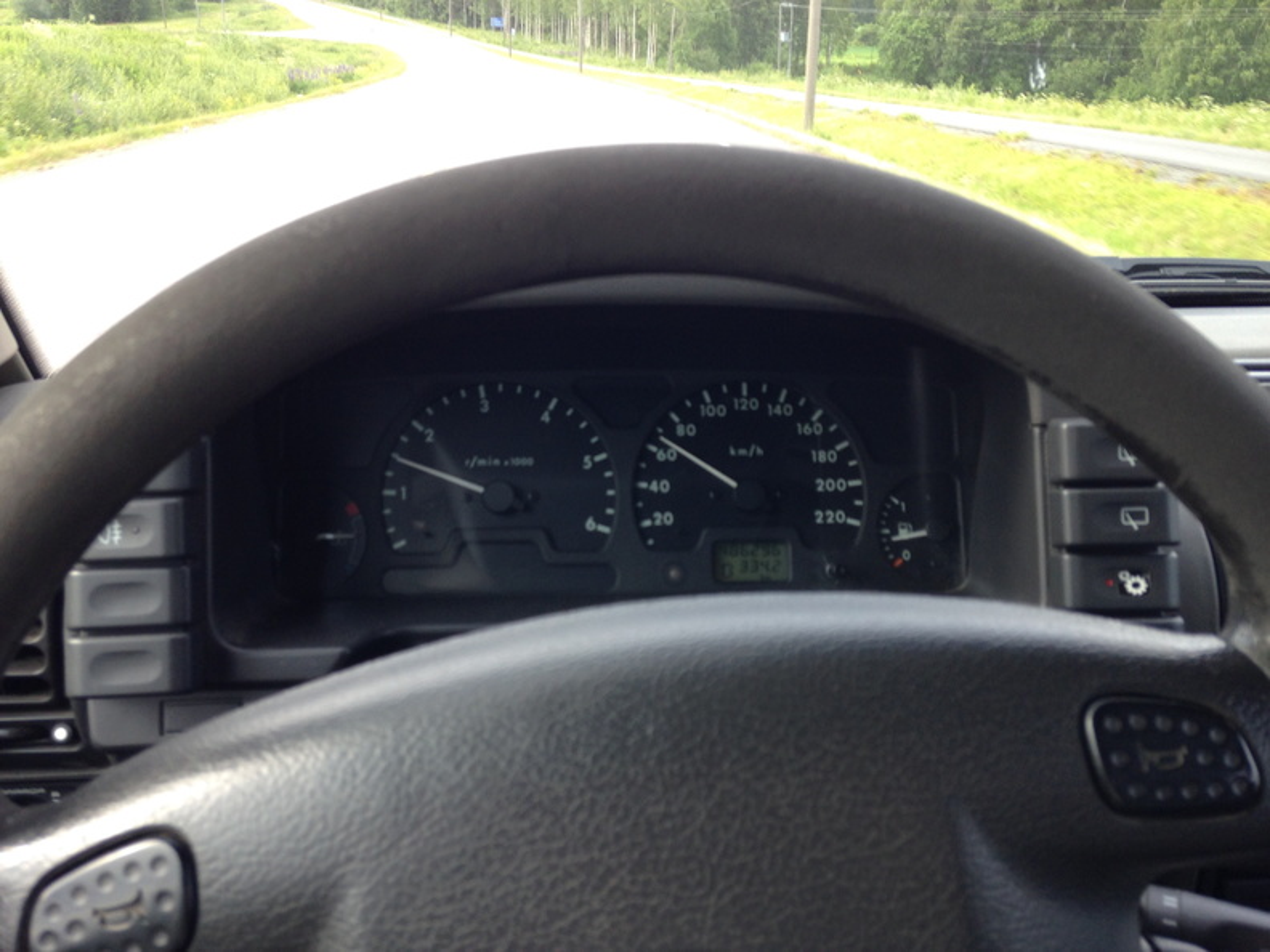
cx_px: 635
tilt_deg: -24.3
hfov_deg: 55.4
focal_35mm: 33
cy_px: 476
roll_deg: +0.9
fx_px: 1211
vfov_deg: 42.9
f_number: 2.4
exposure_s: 1/120
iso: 50
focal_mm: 4.12
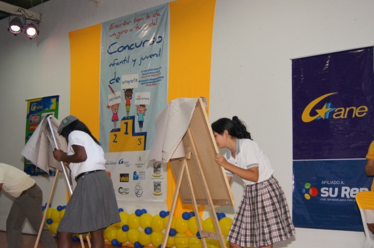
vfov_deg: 29.8
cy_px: 124
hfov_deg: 43.7
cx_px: 187
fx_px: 467
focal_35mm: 45
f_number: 4.5
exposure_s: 1/60
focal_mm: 30
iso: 800
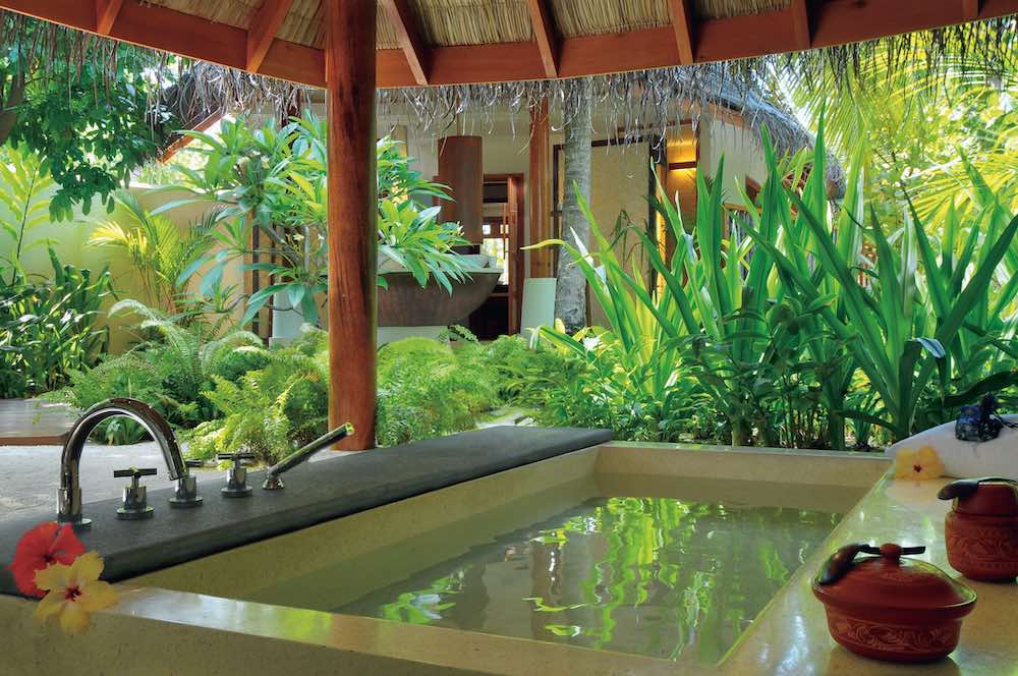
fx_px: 1017
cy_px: 338
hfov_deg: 53.2
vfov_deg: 36.8
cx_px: 509
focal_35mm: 36
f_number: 10
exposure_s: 1/10
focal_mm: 24
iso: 200
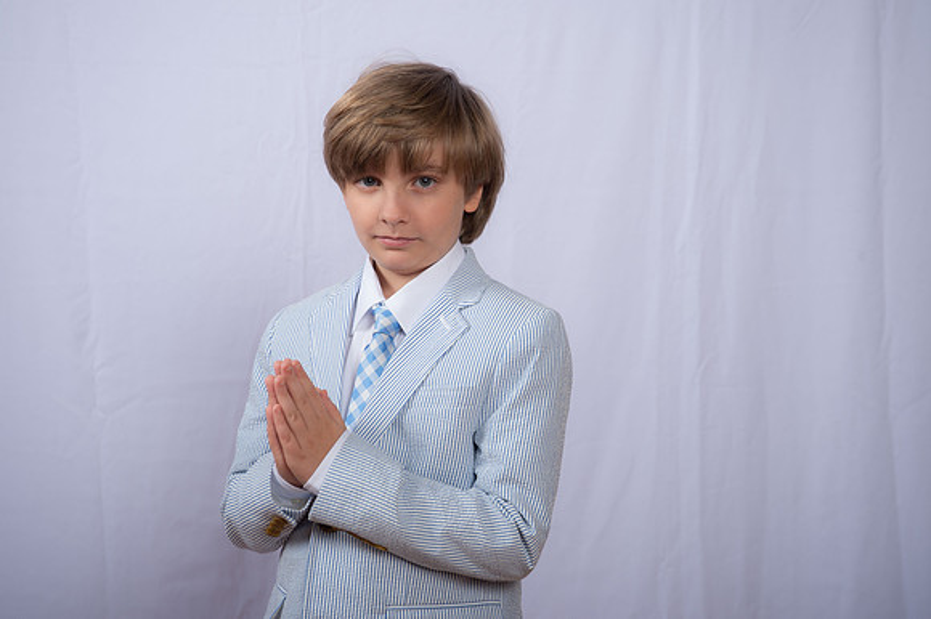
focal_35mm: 66
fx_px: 1706
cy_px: 310
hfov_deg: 30.5
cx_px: 466
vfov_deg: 20.6
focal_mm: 66
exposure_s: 1/160
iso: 250
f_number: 8
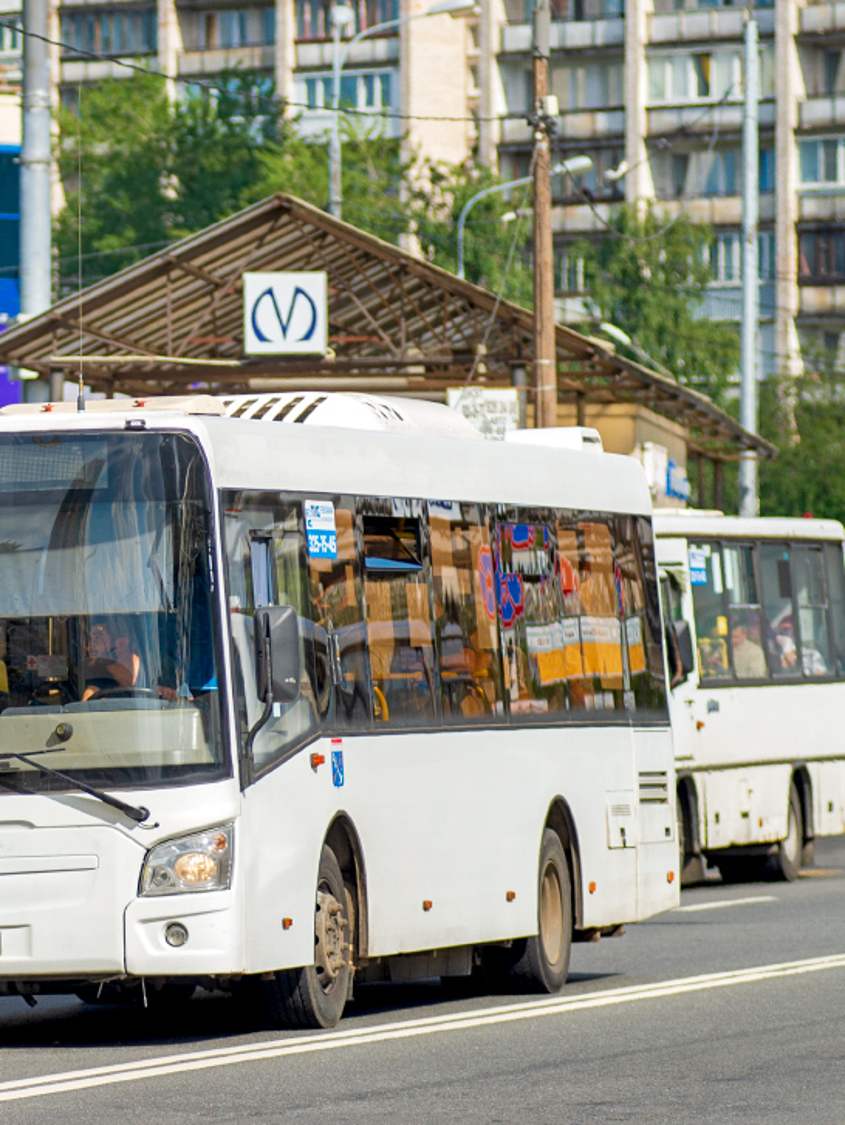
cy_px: 610
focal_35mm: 184
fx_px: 5983
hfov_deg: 8.1
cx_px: 98
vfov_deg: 10.7
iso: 200
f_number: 5
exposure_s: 1/2500
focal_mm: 116
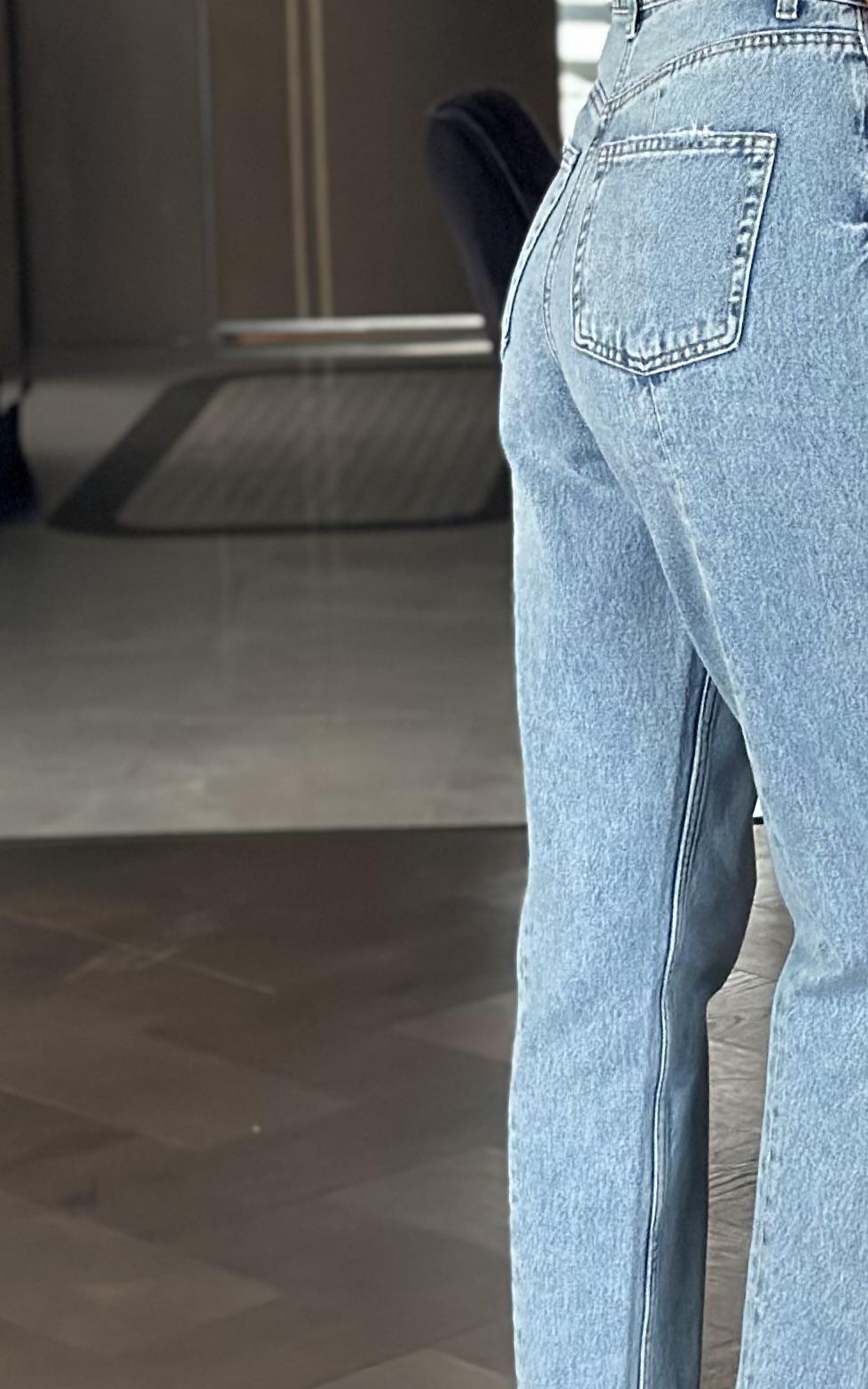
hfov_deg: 9.9
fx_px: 4957
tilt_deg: -17.6
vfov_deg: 15.8
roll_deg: +0.8
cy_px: 280
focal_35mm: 131
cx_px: 838
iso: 400
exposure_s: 1/40
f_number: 1.78
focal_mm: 6.86
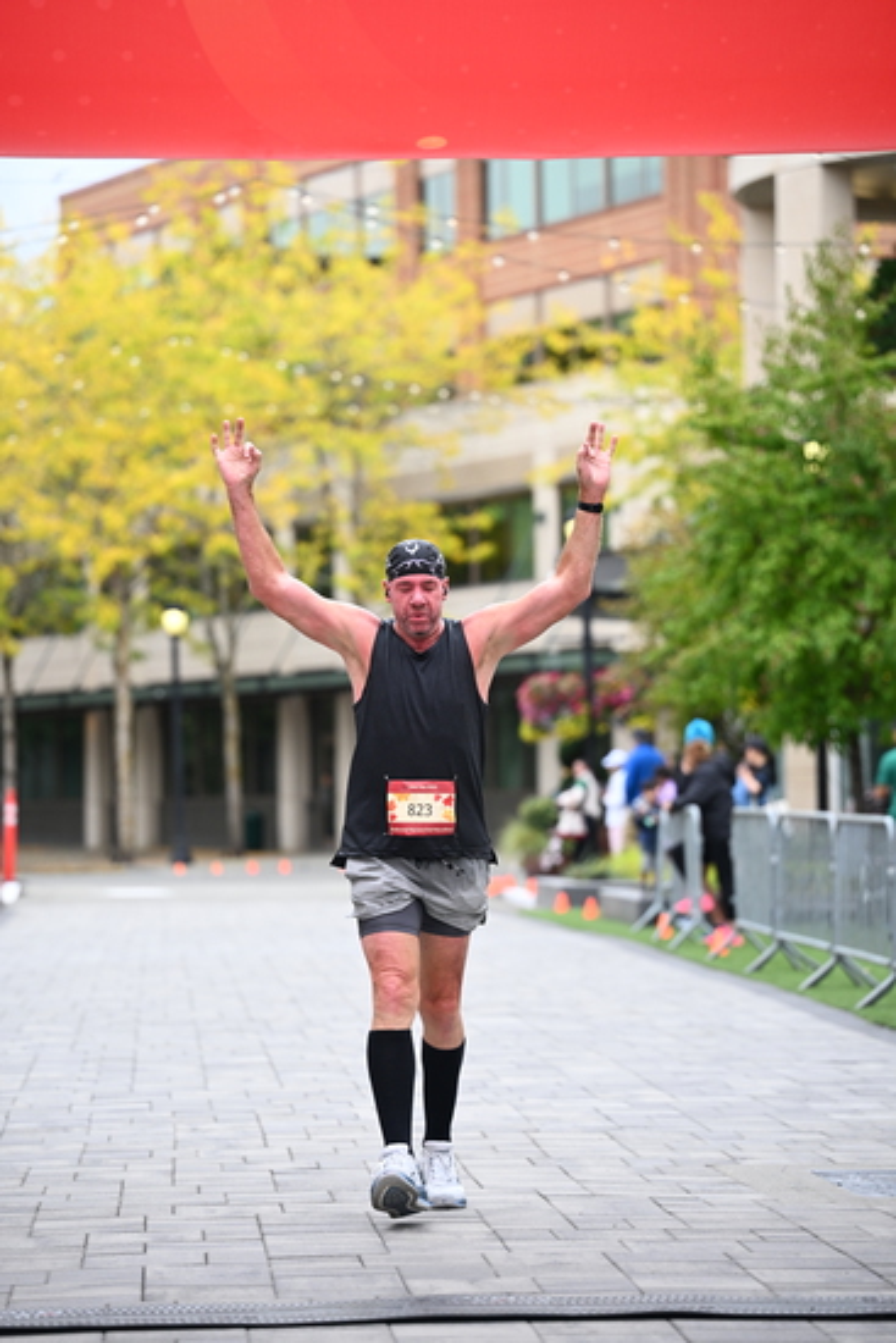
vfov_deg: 17.1
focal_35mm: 120
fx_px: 4477
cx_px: 448
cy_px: 672
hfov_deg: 11.4
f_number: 2.8
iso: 640
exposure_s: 1/2000
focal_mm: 120
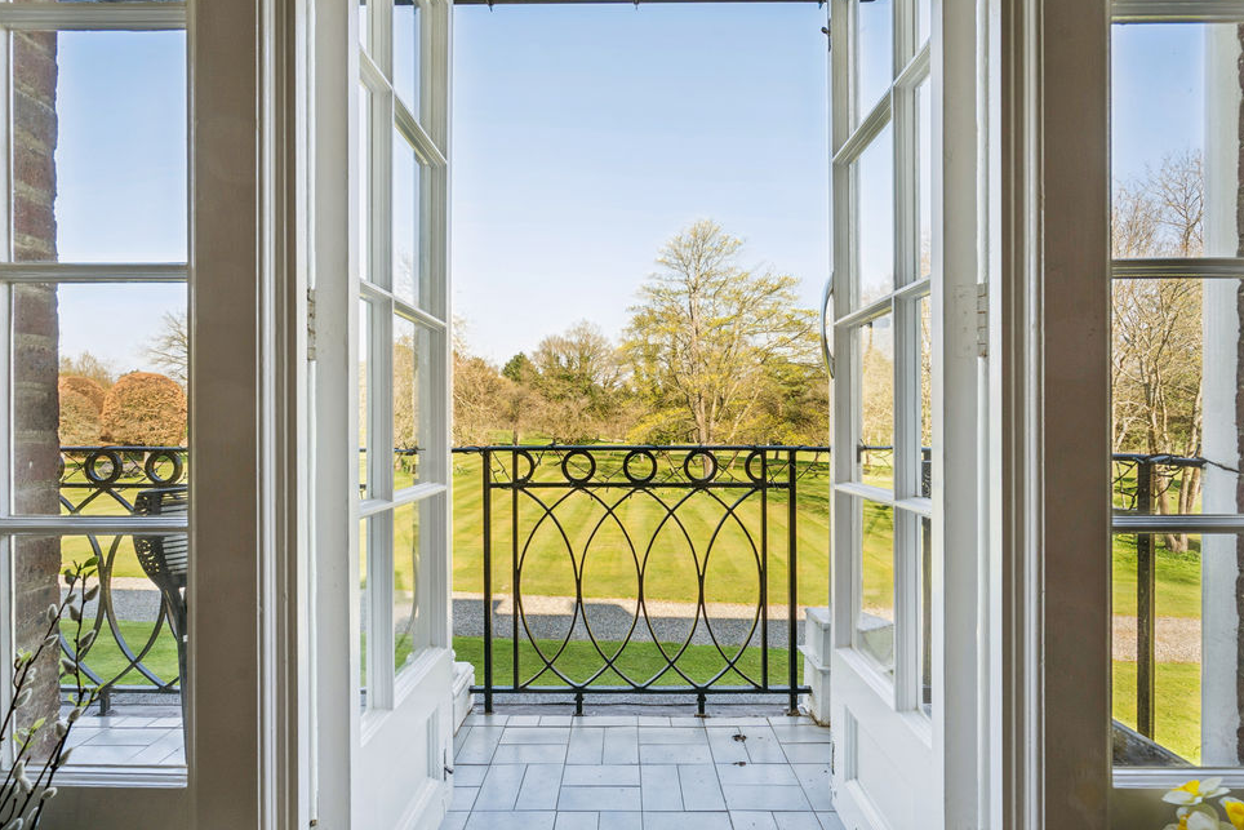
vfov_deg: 70.5
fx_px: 587
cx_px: 622
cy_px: 424
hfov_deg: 93.3
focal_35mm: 17
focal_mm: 16
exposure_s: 1/80
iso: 320
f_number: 8
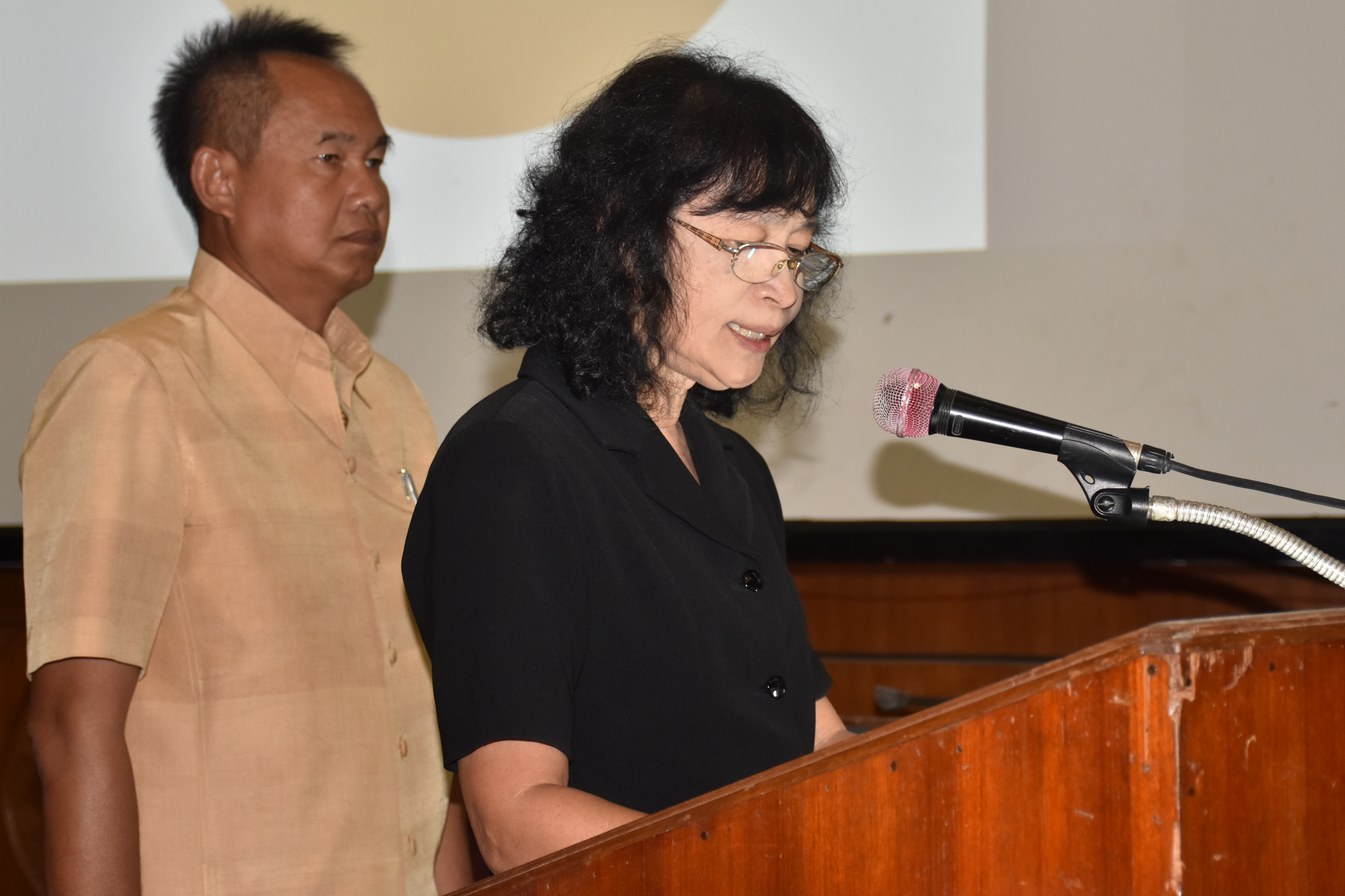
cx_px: 681
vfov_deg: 17.9
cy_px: 393
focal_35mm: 76
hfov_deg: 26.7
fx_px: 2839
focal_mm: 42
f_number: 4.5
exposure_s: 1/60
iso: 400
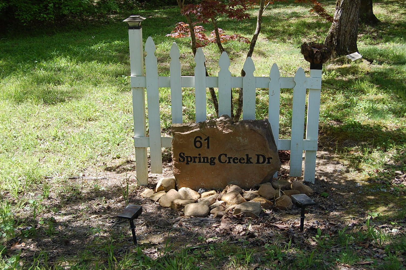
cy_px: 135
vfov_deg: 28.0
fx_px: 541
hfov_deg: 41.1
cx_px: 203
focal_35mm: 48
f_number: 7.1
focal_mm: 32
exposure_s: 1/200
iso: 200
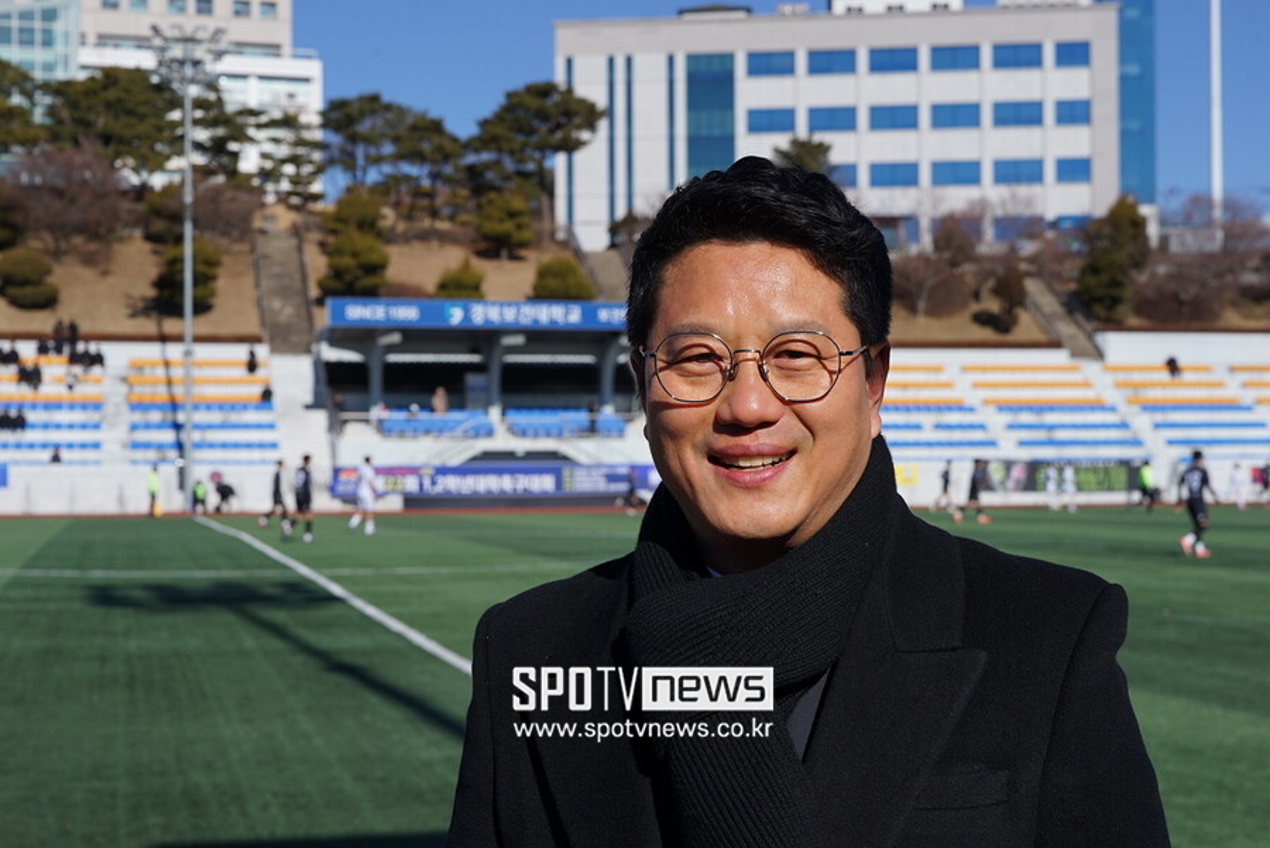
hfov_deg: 33.4
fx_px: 2118
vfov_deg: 22.6
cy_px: 424
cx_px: 635
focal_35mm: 60
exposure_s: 1/400
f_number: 9
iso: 100
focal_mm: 60
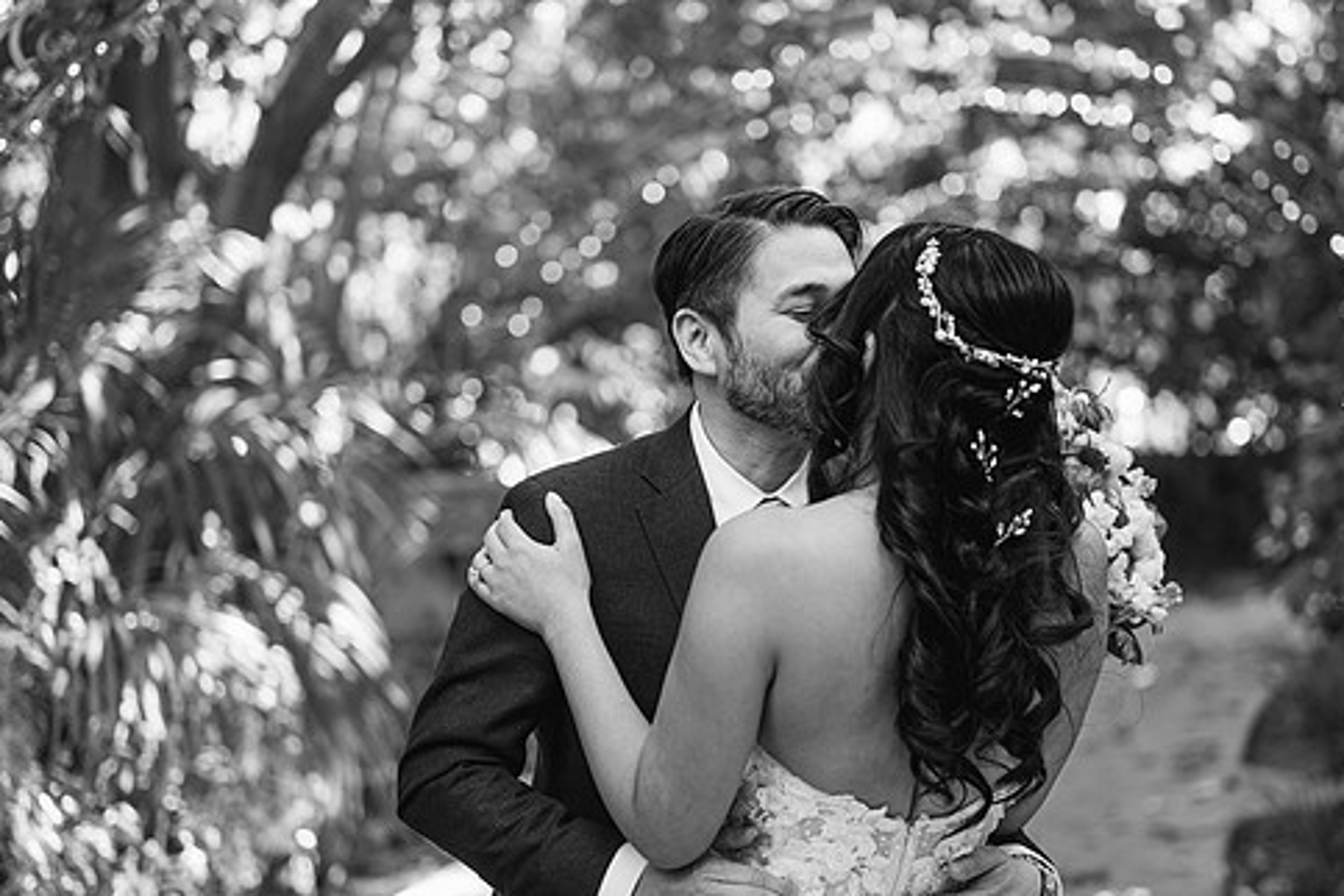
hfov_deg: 33.4
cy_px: 504
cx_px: 721
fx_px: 2240
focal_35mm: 60
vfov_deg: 22.6
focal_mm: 50
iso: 160
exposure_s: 1/125
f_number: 1.8
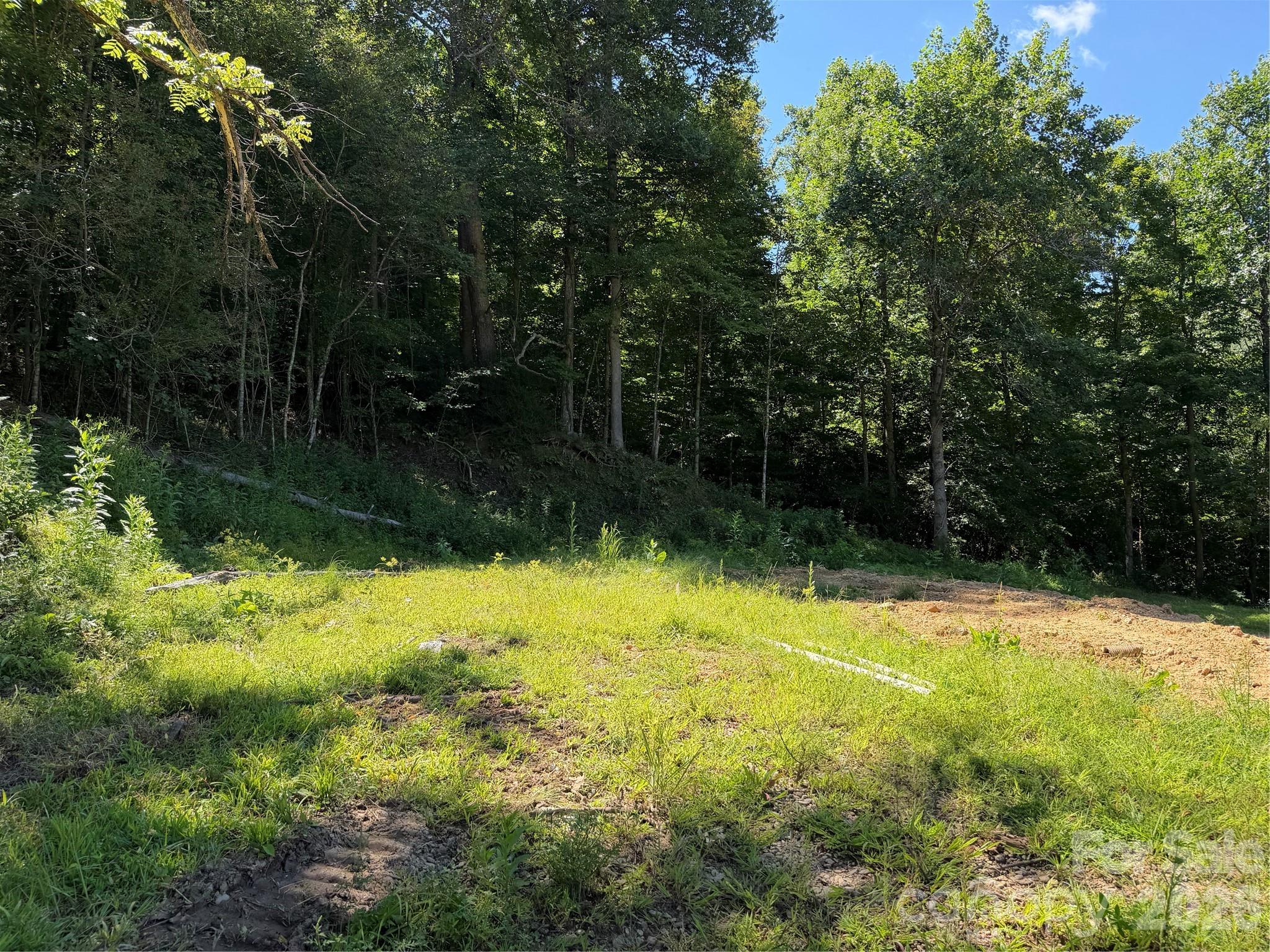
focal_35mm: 24
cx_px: 635
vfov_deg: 56.8
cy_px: 476
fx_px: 881
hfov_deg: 71.6
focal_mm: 6.76
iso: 80
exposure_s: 1/1174
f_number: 1.78
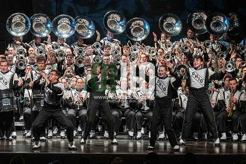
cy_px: 82
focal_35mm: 187
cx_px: 123
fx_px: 1277
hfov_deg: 11.0
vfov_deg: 7.3
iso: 4000
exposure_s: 1/500
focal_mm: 125
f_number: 4
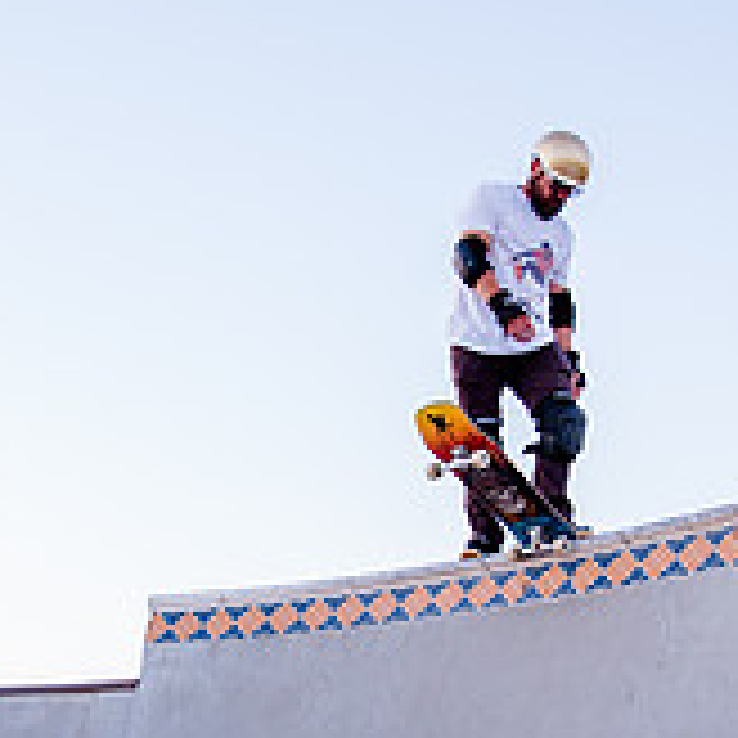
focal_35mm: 56
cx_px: 394
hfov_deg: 30.5
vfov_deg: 29.9
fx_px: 1351
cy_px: 590
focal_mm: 24
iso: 1250
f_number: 4
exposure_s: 1/160
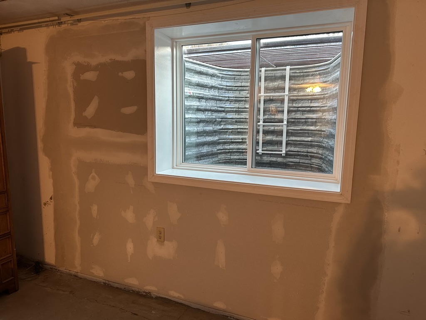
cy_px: 160
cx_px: 213
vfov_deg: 56.8
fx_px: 295
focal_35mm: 24
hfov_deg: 71.6
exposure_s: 1/60
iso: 200
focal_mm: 6.86
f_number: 1.78
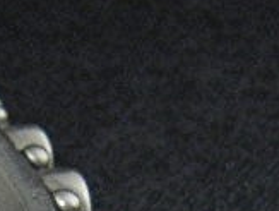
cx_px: -200
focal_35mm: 231
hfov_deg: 8.3
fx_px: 1866
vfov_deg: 6.3
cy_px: 396
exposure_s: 1/30
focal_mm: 10.6
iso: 800
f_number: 8
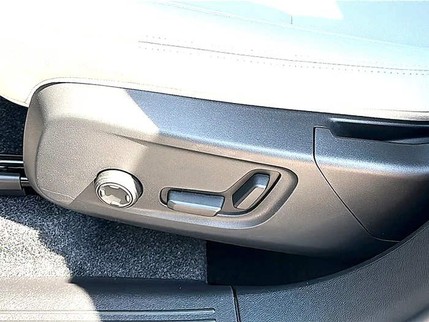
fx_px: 595
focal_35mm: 48
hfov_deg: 39.7
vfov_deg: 30.3
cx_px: 214
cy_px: 161
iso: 80
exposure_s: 1/559
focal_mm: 6.86
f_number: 1.78
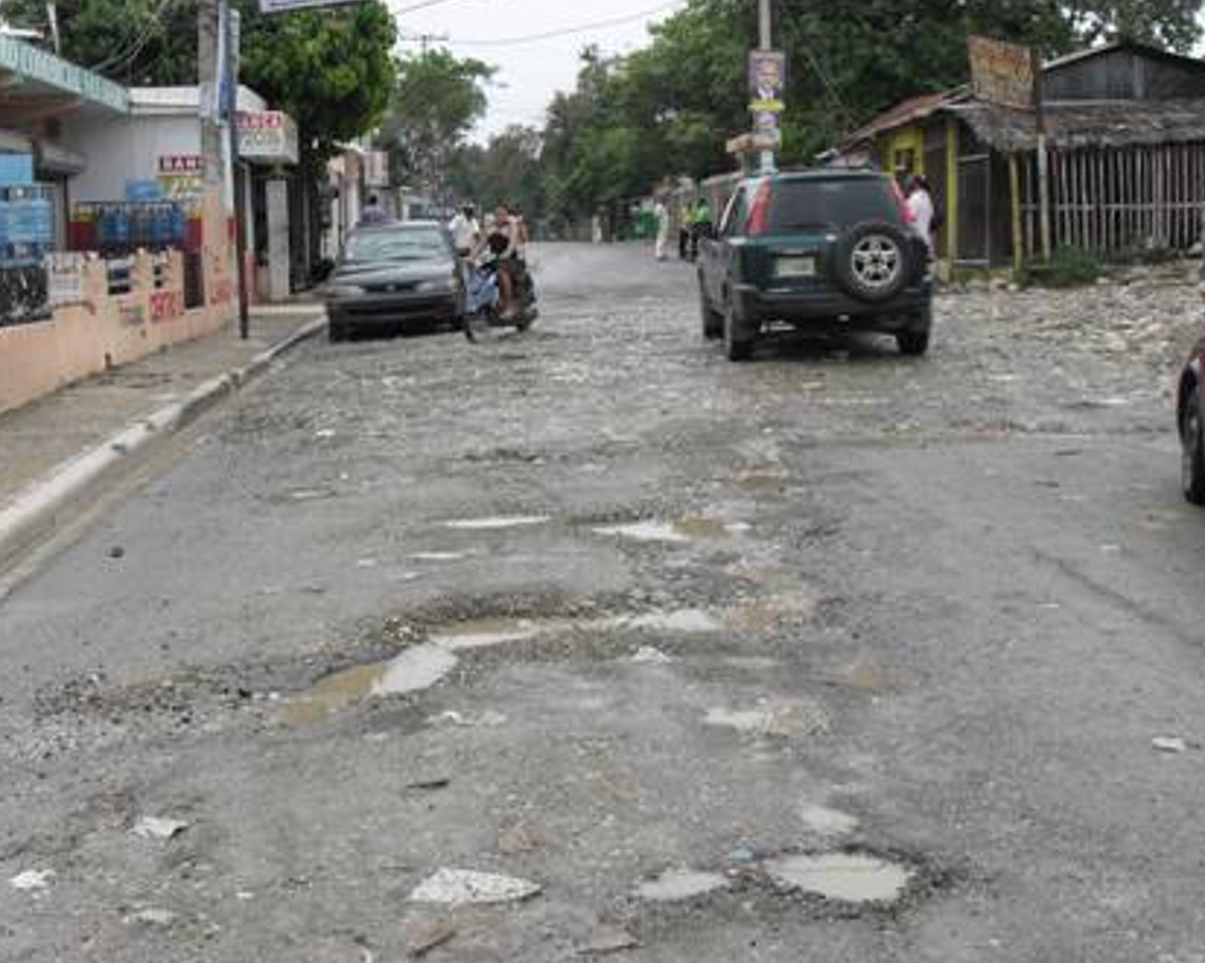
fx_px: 1889
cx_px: 639
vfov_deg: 28.6
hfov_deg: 35.4
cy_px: 479
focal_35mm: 53
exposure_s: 1/250
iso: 100
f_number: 3.3
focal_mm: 8.8
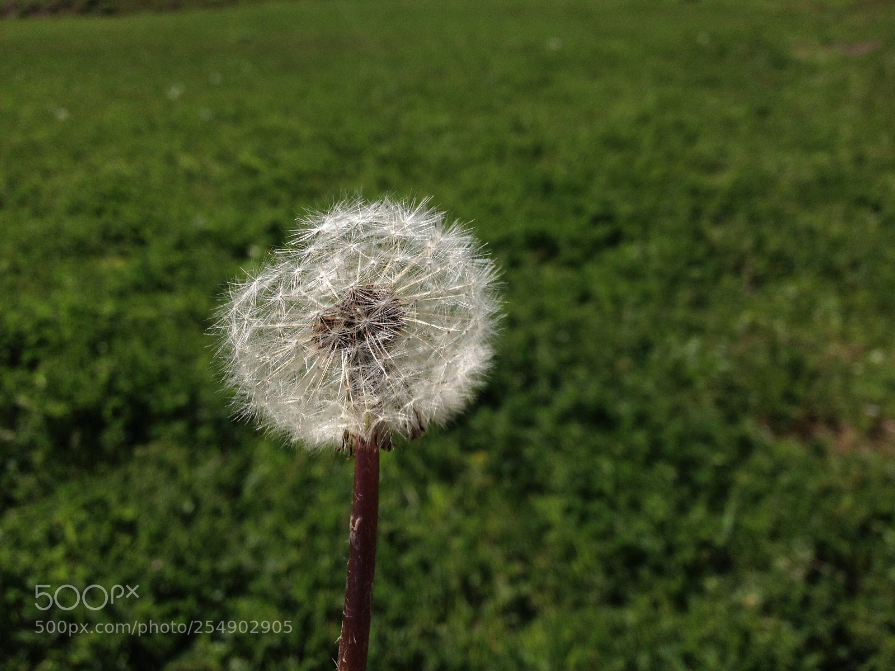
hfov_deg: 52.6
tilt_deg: -27.0
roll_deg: +0.9
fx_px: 905
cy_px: 336
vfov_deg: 40.7
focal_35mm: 35
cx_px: 448
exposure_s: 1/2513
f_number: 2.4
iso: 50
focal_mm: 4.28
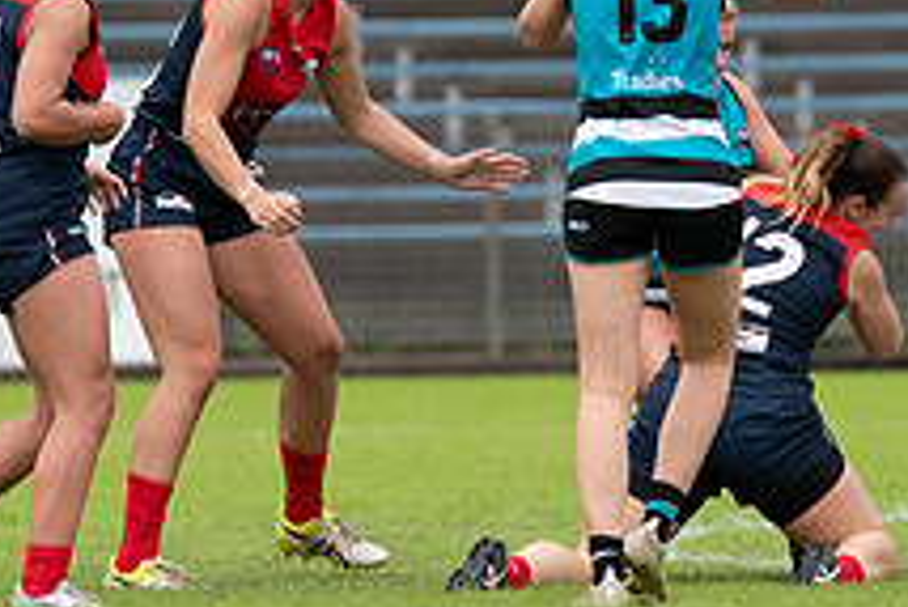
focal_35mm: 1329
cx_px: 593
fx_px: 33542
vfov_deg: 1.0
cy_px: 163
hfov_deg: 1.6
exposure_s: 1/1600
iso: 800
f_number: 5.6
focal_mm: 420
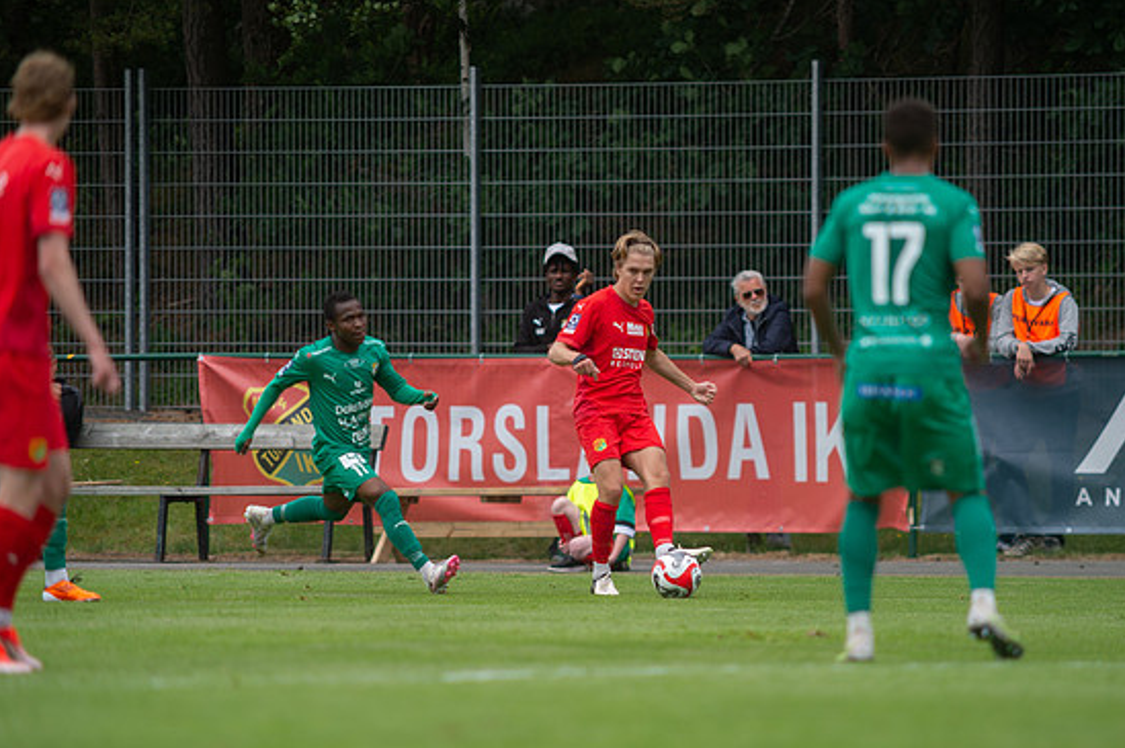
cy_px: 391
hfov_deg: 4.6
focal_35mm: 444
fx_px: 13862
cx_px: 590
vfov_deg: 3.1
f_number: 4
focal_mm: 420
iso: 450
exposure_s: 1/1600
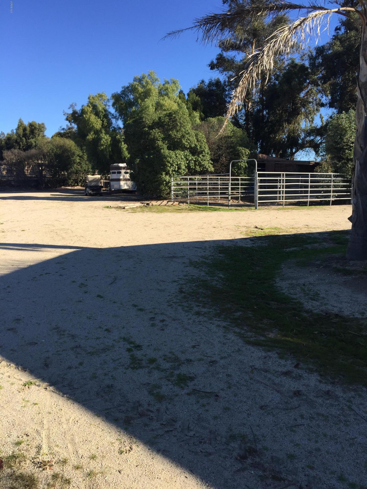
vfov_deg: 61.7
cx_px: 184
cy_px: 244
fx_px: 410
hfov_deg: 48.2
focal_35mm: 29
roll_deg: -0.6
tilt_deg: -7.0
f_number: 2.2
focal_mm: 4.15
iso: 32
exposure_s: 1/1199
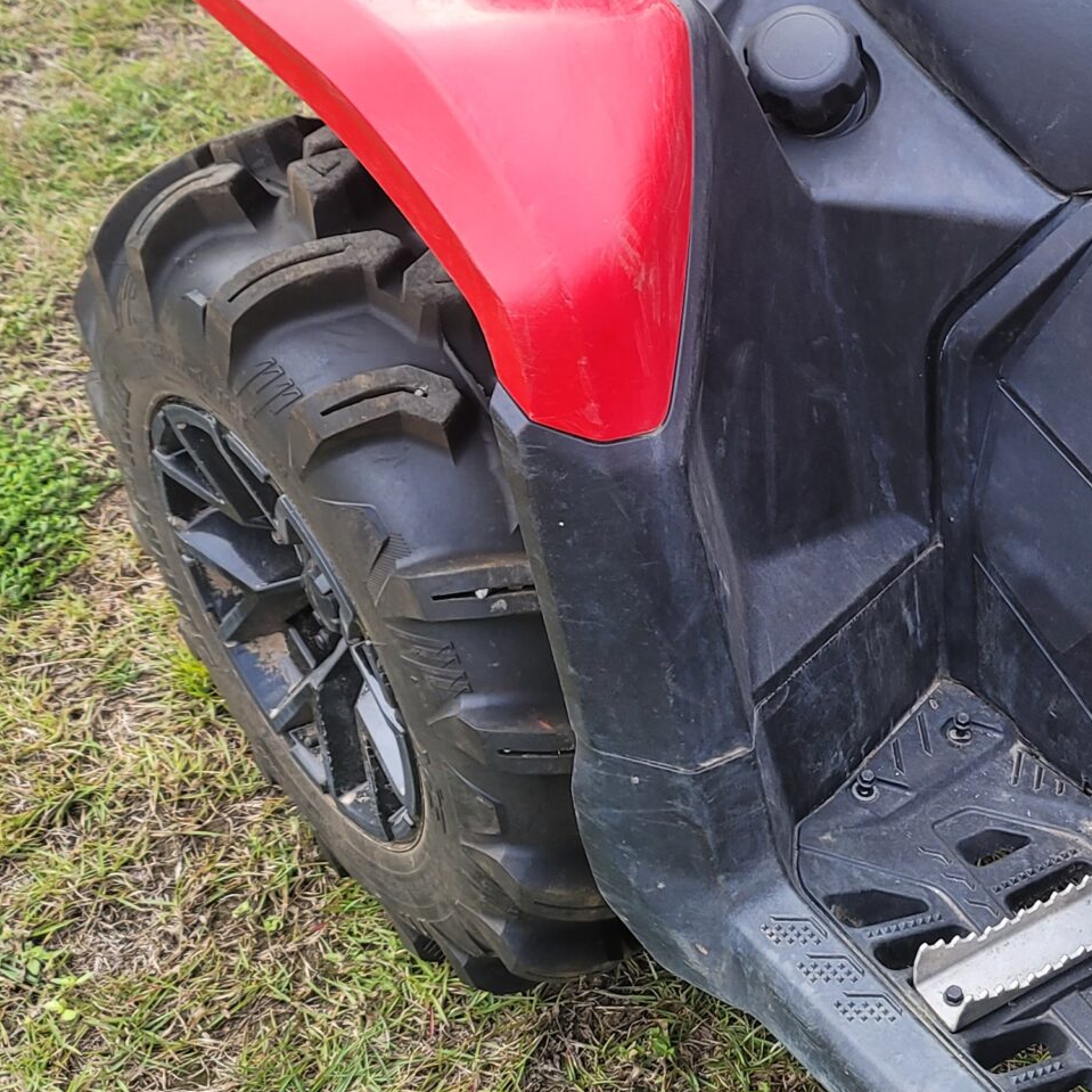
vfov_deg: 28.6
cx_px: 921
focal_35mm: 59
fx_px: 2106
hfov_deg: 28.3
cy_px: 248
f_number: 1.8
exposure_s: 1/120
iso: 50
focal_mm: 7
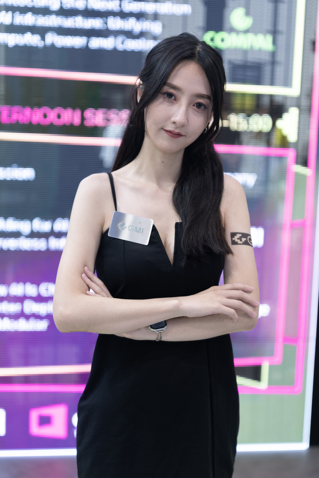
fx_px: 824
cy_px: 239
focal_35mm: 62
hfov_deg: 21.9
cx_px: 160
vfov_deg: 32.4
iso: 125
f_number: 2
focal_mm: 62
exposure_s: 1/125
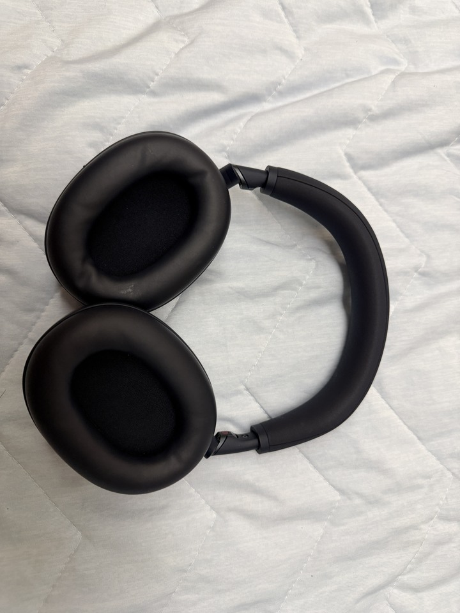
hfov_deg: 56.8
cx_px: 230
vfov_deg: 71.6
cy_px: 306
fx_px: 425
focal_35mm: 24
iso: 400
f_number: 1.78
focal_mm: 6.76
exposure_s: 1/60
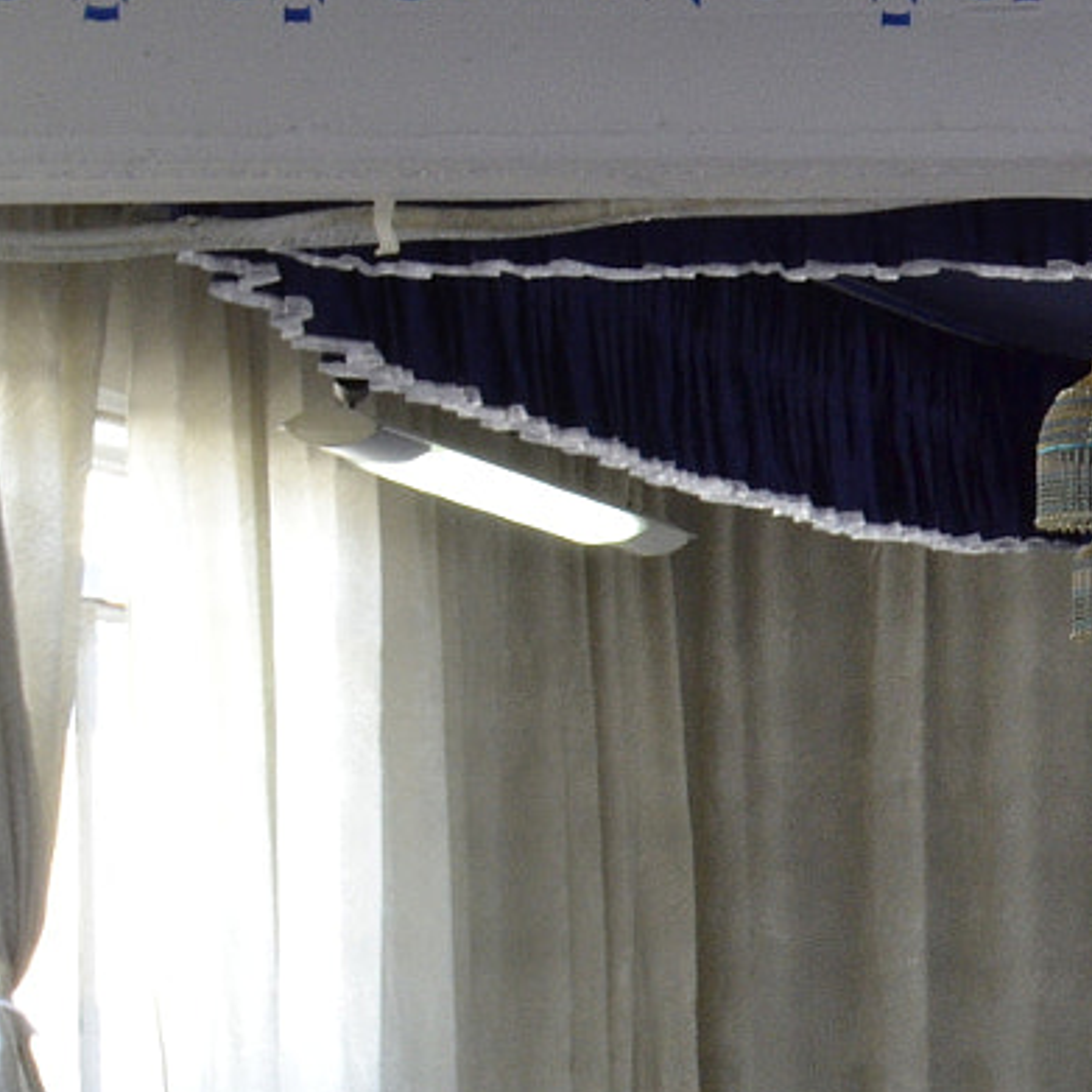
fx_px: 6522
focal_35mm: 183
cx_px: 2117
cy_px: 1167
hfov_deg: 9.1
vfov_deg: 9.5
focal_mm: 35
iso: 800
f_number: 16
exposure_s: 1/25
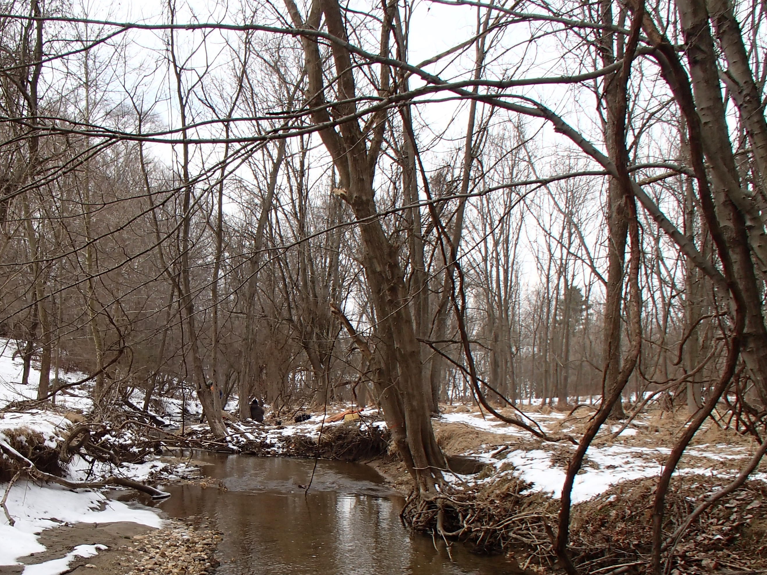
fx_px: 931
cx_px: 247
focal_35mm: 42
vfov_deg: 33.7
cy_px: 429
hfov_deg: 44.1
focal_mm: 5
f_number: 3.9
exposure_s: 1/500
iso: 100
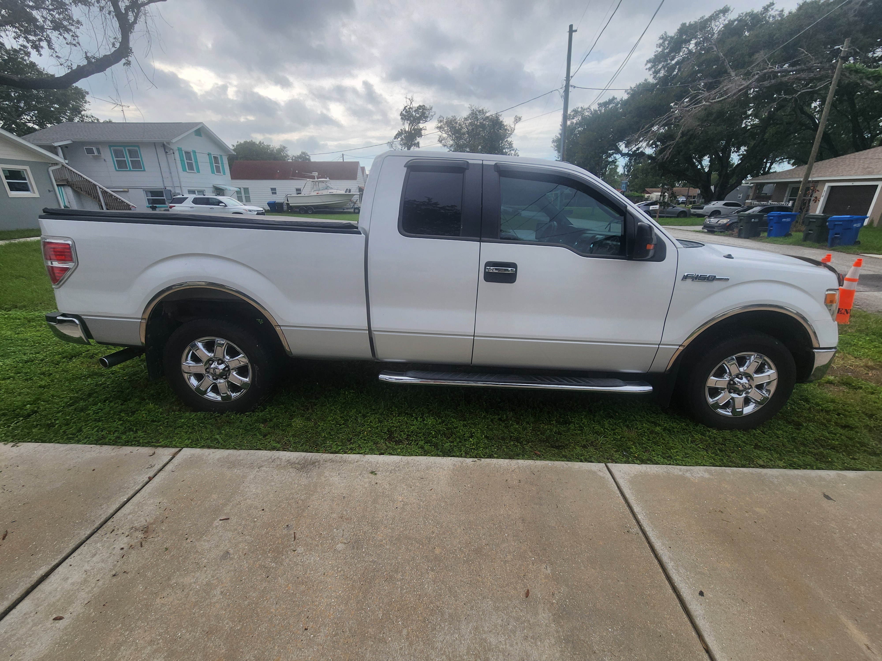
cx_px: 441
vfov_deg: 89.9
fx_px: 331
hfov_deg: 106.2
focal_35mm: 13
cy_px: 330
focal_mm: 2.2
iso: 50
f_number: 2.2
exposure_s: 1/1554
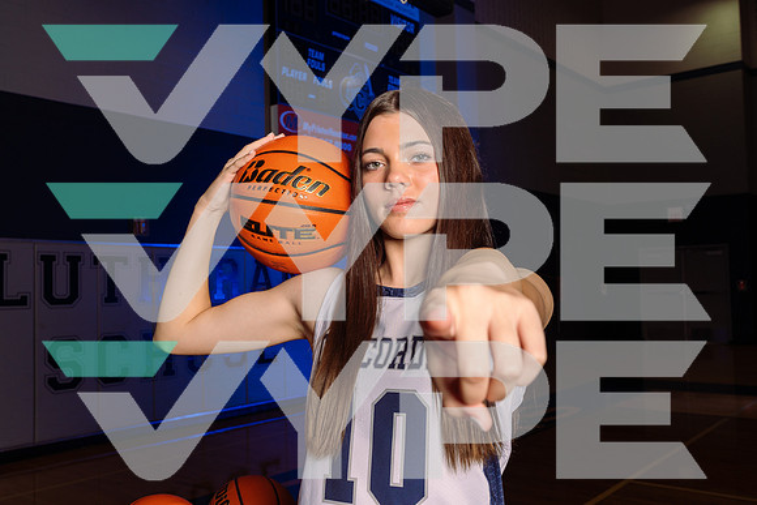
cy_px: 252
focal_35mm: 35
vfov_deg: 37.9
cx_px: 378
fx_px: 736
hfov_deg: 54.4
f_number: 8
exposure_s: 1/250
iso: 320
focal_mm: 35
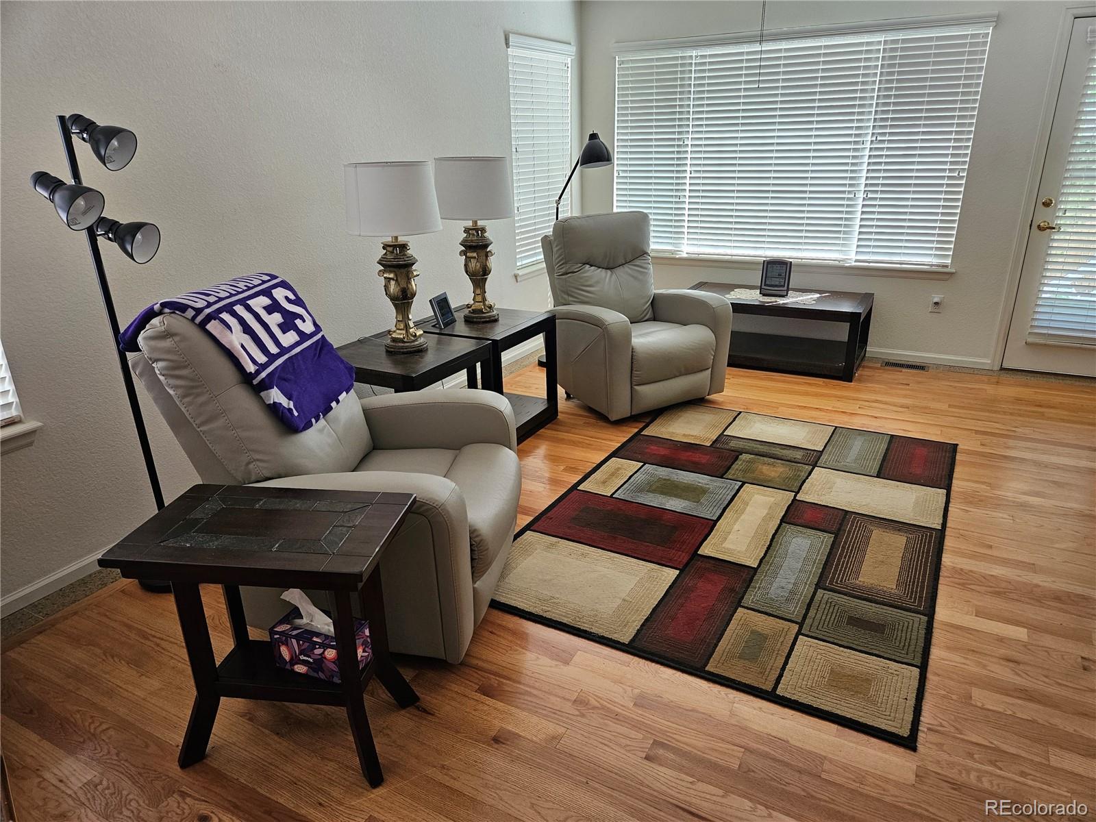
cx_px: 548
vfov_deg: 58.9
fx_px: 728
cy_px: 411
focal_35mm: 23
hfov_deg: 73.9
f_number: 1.8
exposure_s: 1/120
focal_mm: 5.4
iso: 160
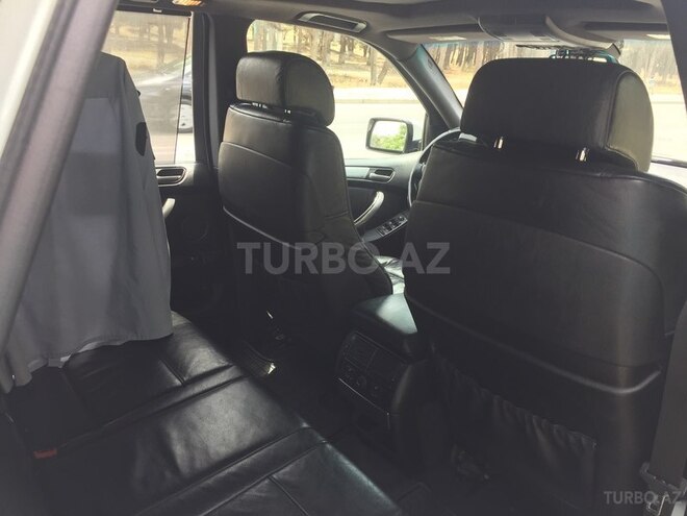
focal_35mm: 29
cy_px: 258
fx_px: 576
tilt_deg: -22.4
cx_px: 344
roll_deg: -1.4
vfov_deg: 48.2
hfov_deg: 61.7
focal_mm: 4.15
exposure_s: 1/100
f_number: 2.2
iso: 32
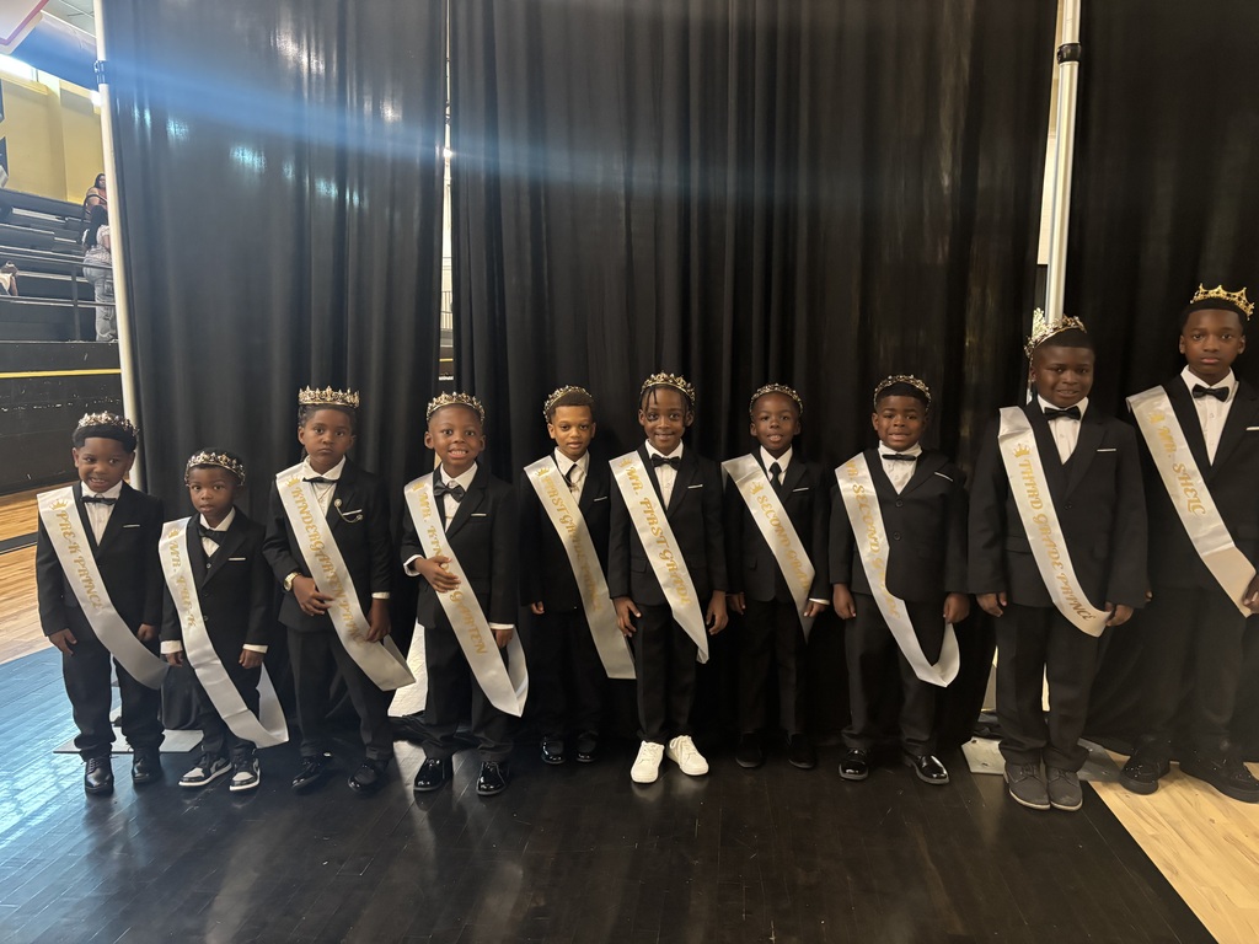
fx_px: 946
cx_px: 630
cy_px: 472
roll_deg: -0.2
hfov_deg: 67.3
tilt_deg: -7.5
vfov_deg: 53.1
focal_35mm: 26
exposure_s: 1/30
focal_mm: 5.96
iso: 800
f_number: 1.6
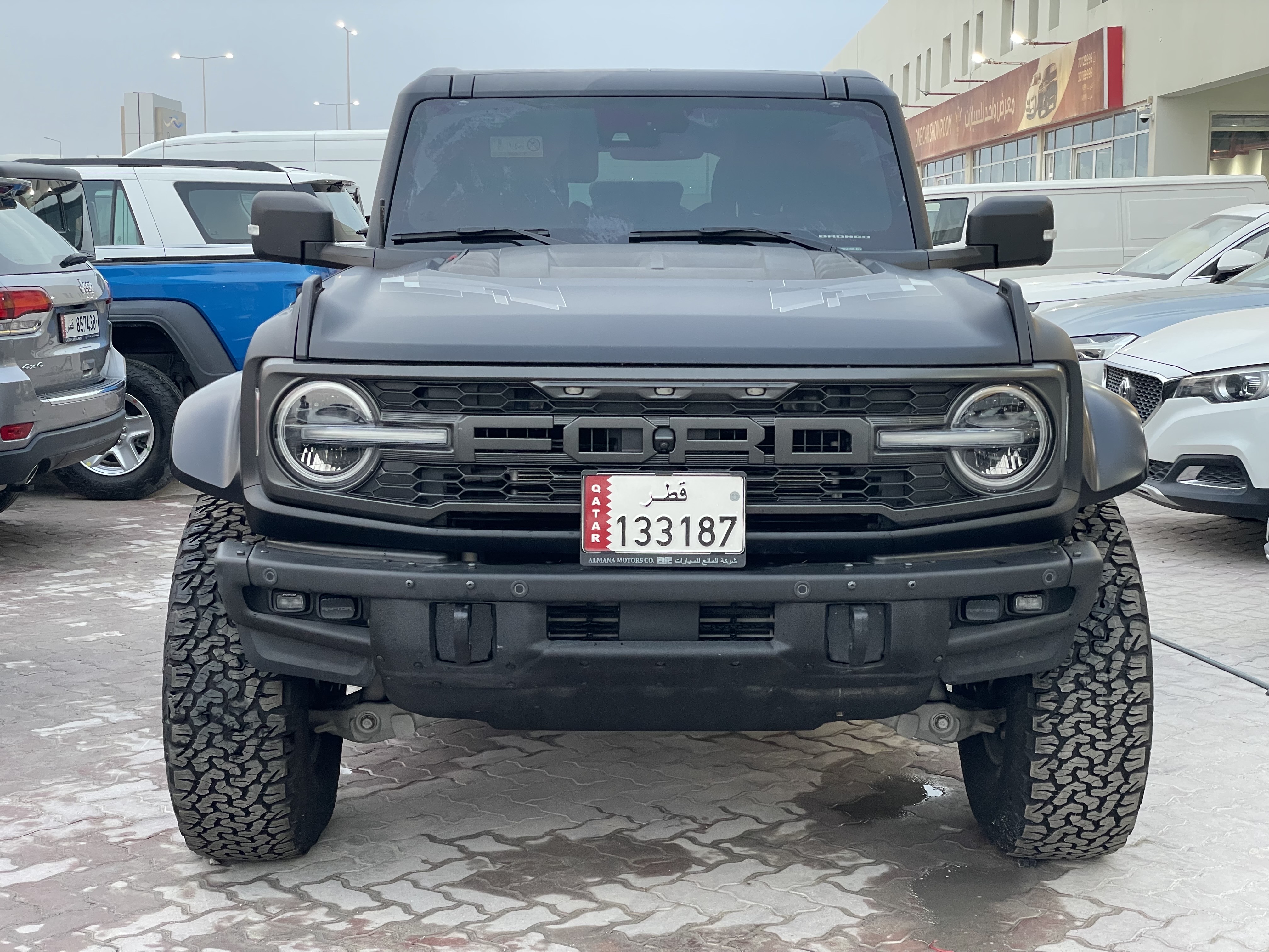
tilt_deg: -7.2
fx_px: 1906
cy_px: 476
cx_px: 634
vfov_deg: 28.0
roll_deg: +0.0
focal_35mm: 52
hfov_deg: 36.8
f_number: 2
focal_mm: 6
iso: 200
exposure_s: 1/100
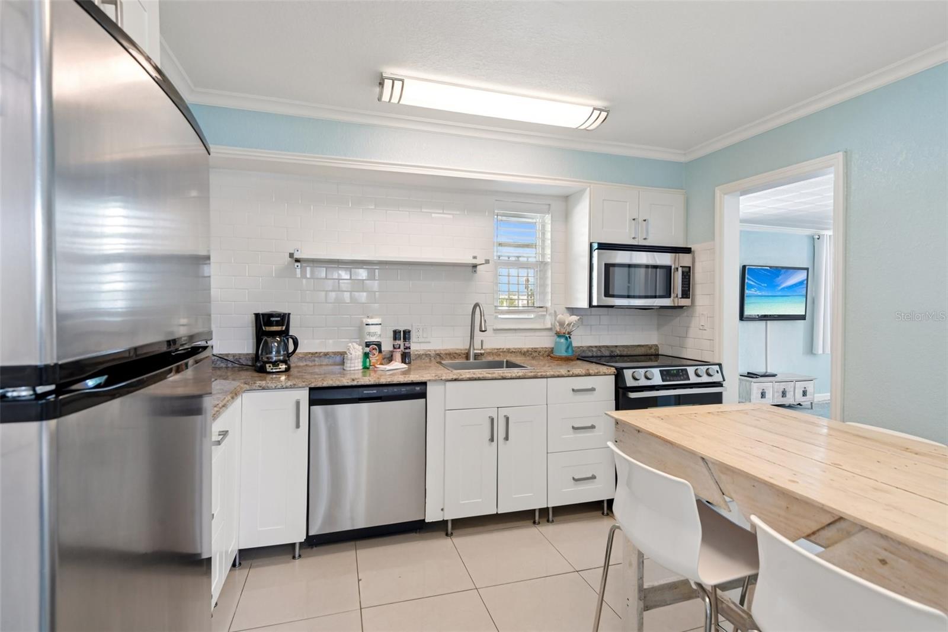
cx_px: 474
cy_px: 316
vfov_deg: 73.7
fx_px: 421
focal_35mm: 16
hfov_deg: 96.7
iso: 400
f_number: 8
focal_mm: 16
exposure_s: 1/25
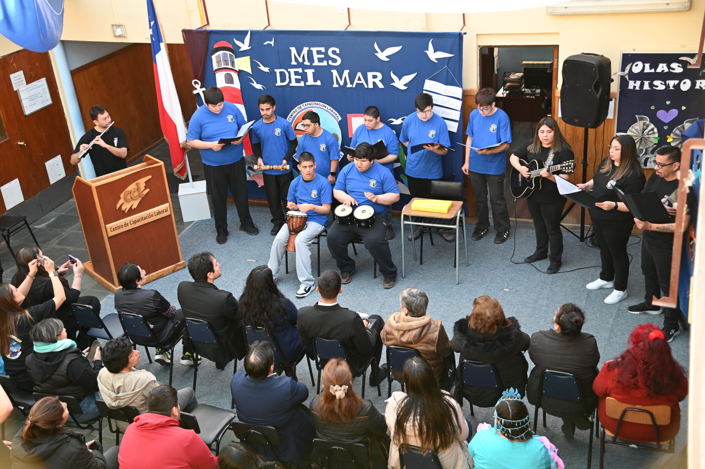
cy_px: 234
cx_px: 352
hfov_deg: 44.5
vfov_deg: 30.5
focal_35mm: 44
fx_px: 861
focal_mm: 44
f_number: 4
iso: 800
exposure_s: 1/125
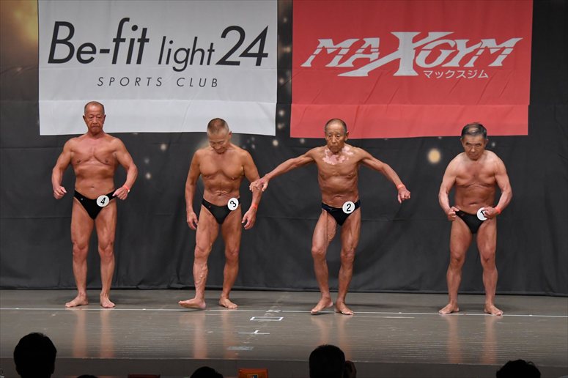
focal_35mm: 147
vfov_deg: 9.3
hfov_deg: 14.0
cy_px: 189
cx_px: 284
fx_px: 2318
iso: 4000
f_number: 5.6
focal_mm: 98
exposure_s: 1/400
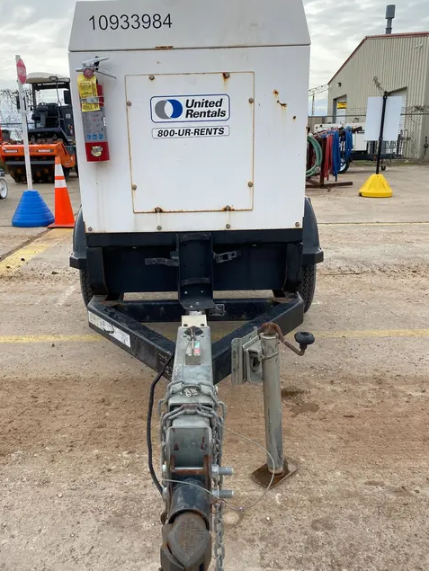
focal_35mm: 30
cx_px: 194
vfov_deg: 59.9
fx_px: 495
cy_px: 290
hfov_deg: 46.8
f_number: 1.8
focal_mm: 4.25
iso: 32
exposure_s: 1/1653
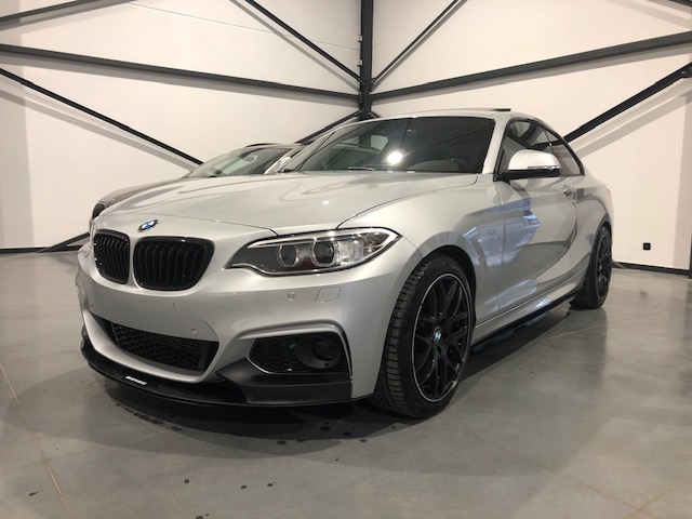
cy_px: 260
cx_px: 346
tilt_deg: -7.1
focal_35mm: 28
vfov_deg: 49.7
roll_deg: -0.7
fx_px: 560
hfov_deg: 63.4
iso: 40
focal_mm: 3.99
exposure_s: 1/20
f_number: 1.8
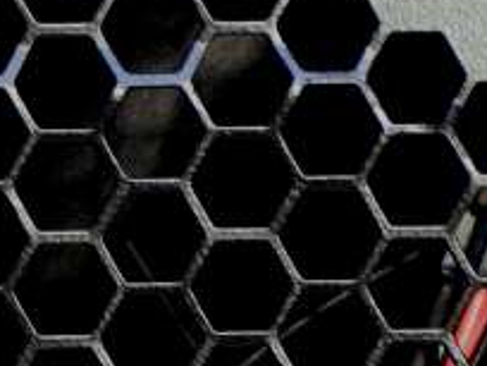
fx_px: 7217
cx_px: -141
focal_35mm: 513
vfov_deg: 2.9
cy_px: 5
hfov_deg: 3.9
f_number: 4.6
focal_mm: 31.4
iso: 400
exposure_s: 1/9.3
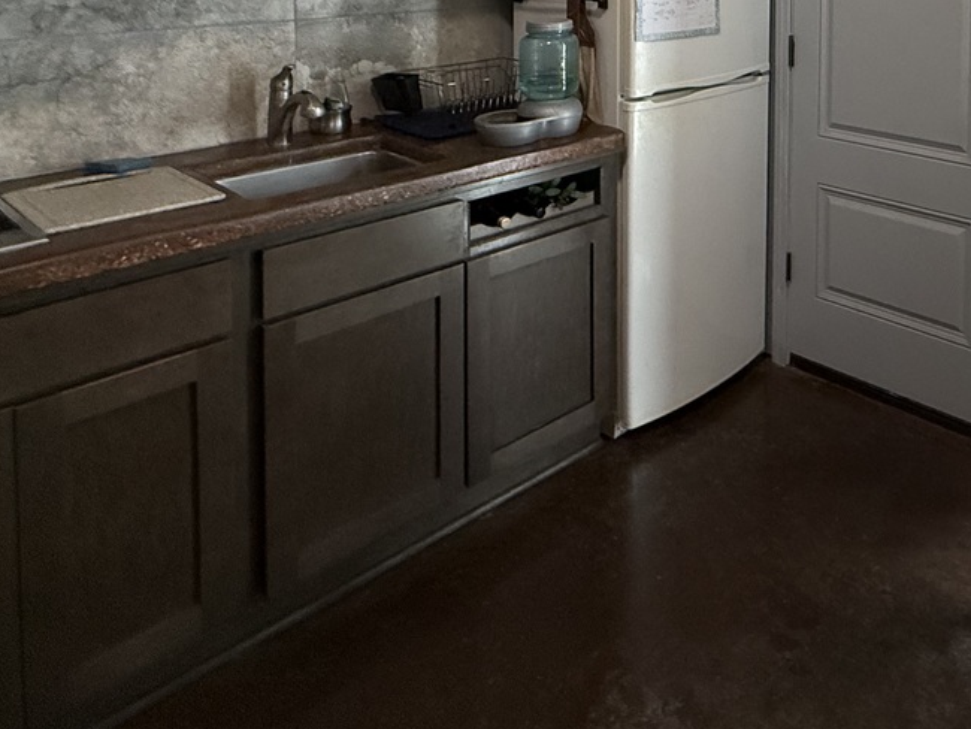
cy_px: -33
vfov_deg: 39.0
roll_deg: -0.3
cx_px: 853
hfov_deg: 52.2
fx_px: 870
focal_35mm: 31
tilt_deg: -2.4
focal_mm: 2.22
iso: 400
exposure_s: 1/120
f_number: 2.2
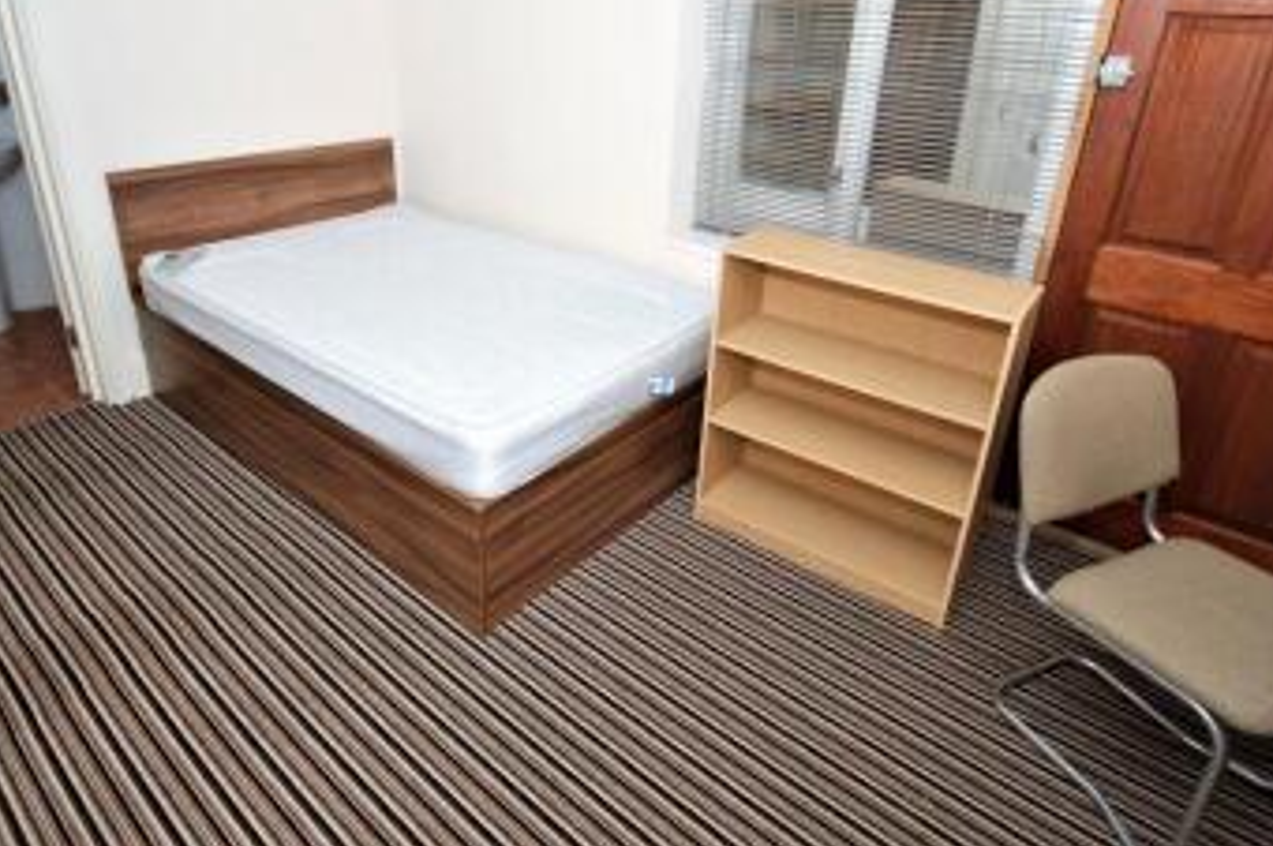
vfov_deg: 58.5
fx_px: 742
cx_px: 607
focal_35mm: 21
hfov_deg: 81.2
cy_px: 305
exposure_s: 1/60
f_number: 4
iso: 100
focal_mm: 10
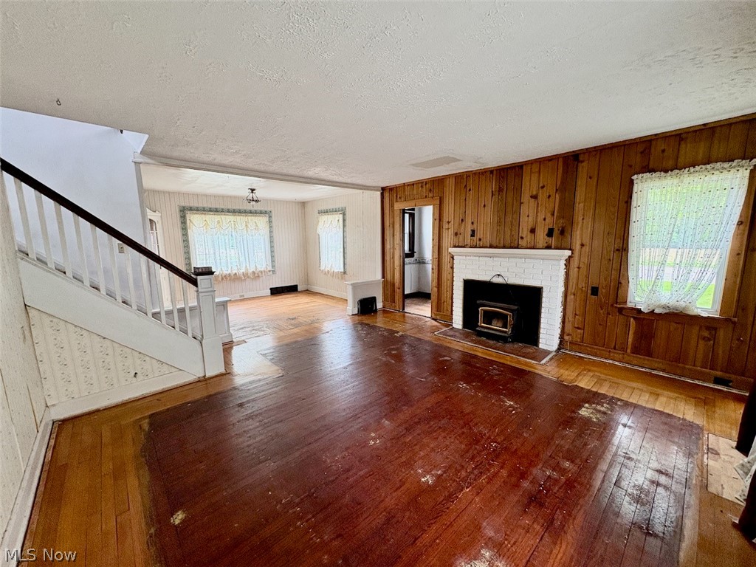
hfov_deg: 102.1
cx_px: 378
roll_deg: +0.7
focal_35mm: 14
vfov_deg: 85.7
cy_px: 284
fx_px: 306
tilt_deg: -8.2
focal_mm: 2.22
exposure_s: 1/71
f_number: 2.2
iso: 200
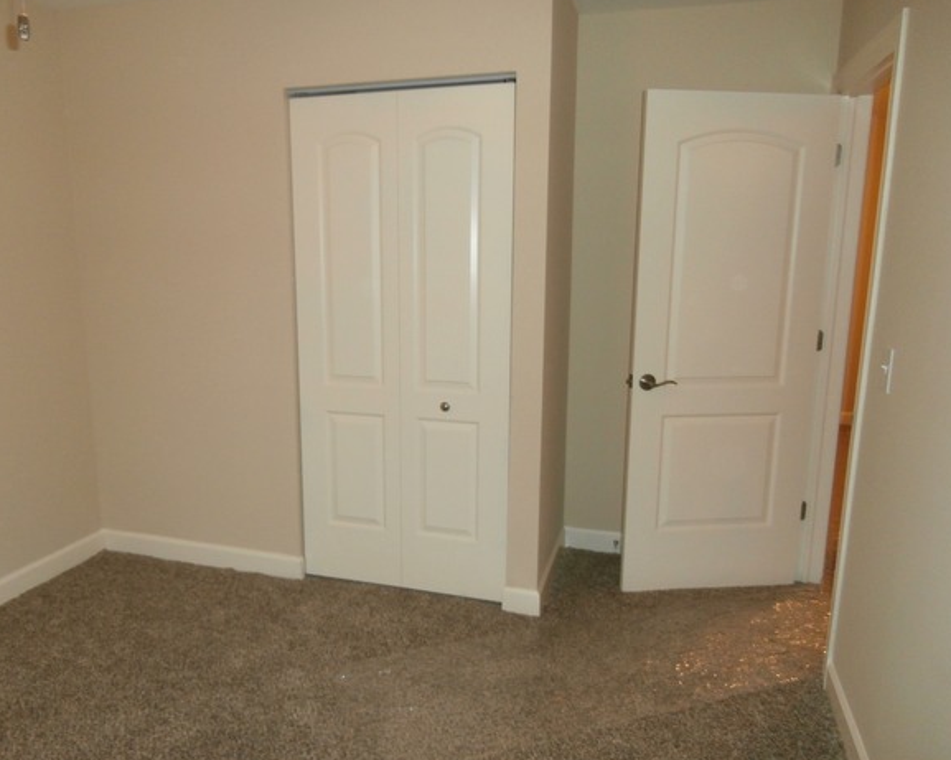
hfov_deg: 65.9
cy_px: 369
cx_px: 432
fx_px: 731
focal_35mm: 26
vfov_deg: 54.9
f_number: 3
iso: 200
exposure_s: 1/30
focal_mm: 4.2
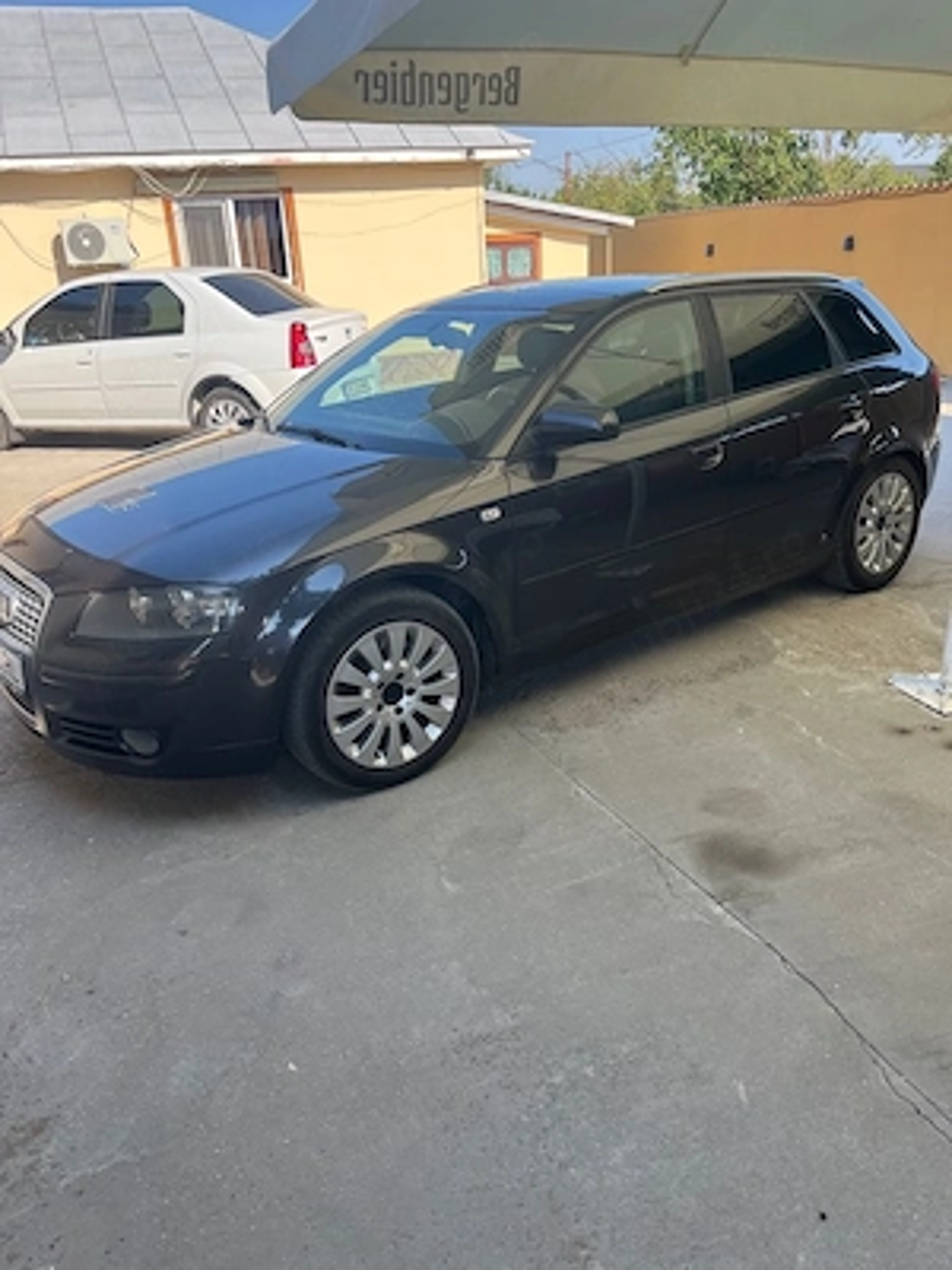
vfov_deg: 67.3
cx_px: 476
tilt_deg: -21.3
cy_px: 635
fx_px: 953
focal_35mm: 26
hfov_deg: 53.1
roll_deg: +4.0
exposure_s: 1/951
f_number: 1.6
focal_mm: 5.1
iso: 50
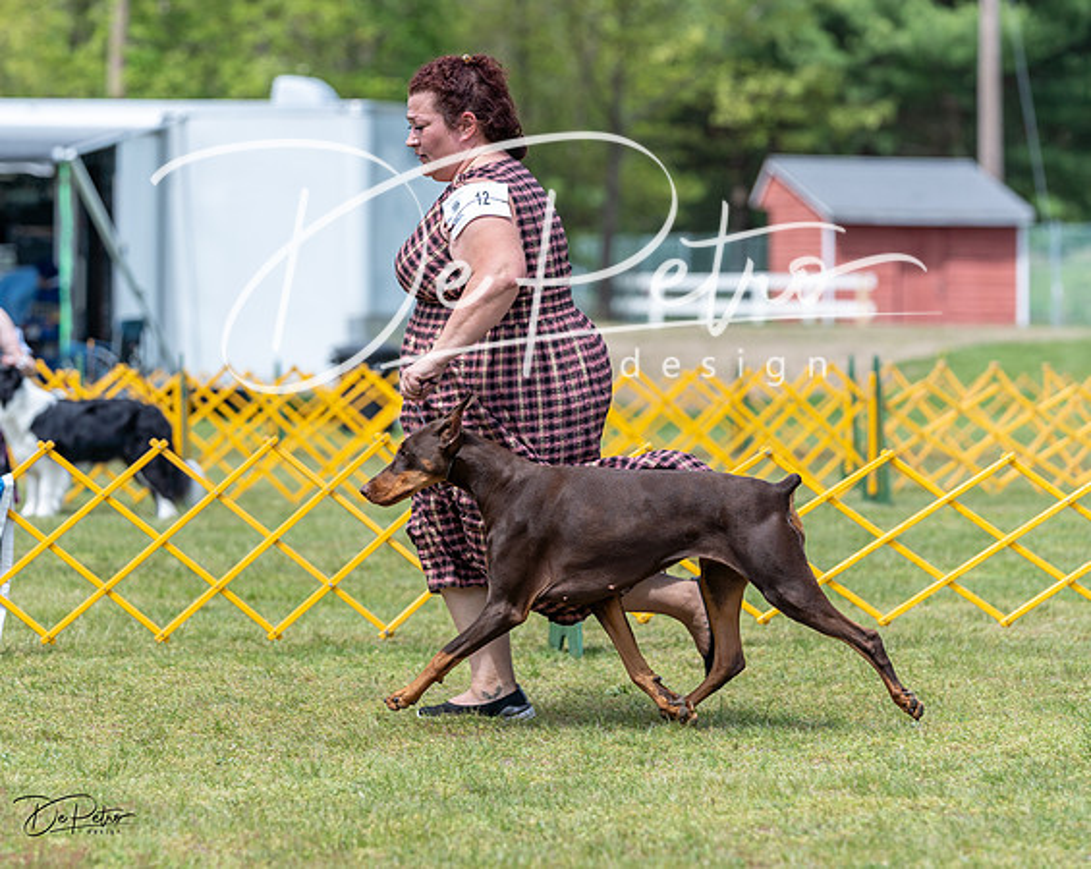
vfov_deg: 7.3
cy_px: 399
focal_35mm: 210
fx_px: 6775
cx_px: 479
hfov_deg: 9.2
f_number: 4
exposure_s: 1/800
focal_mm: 155
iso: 100
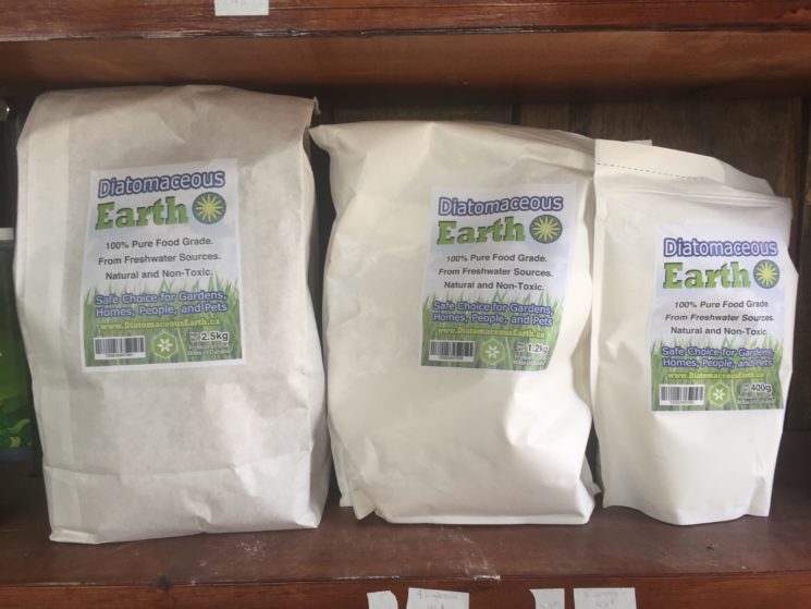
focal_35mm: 29
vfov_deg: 48.2
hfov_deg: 61.7
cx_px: 406
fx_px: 680
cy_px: 304
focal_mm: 4.15
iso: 40
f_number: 2.2
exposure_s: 1/120
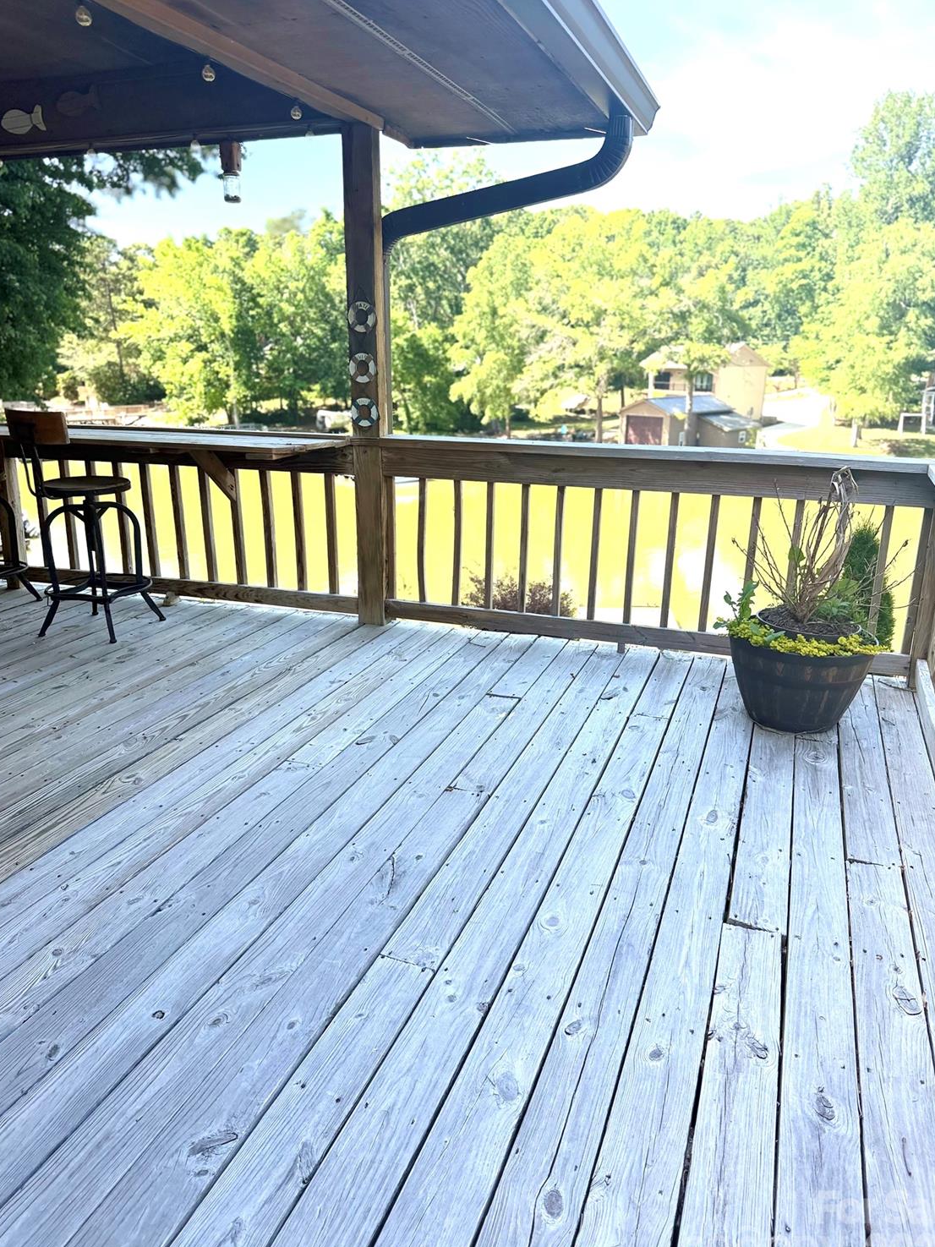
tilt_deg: -16.6
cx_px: 480
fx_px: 900
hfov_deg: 54.9
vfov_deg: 69.4
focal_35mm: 25
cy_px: 635
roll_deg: +0.4
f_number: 1.78
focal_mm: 6.76
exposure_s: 1/1410
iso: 100
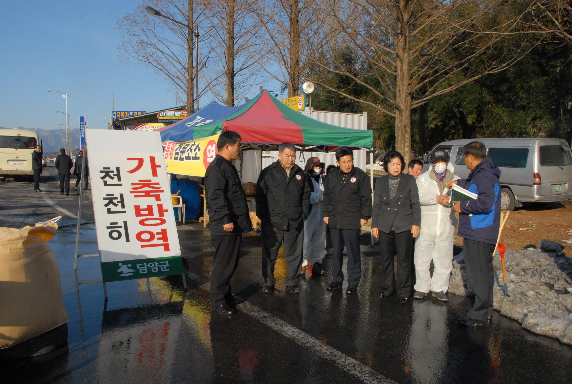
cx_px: 286
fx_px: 478
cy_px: 192
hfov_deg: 61.8
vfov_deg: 43.8
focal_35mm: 30
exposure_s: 1/250
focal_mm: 20
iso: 640
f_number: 20
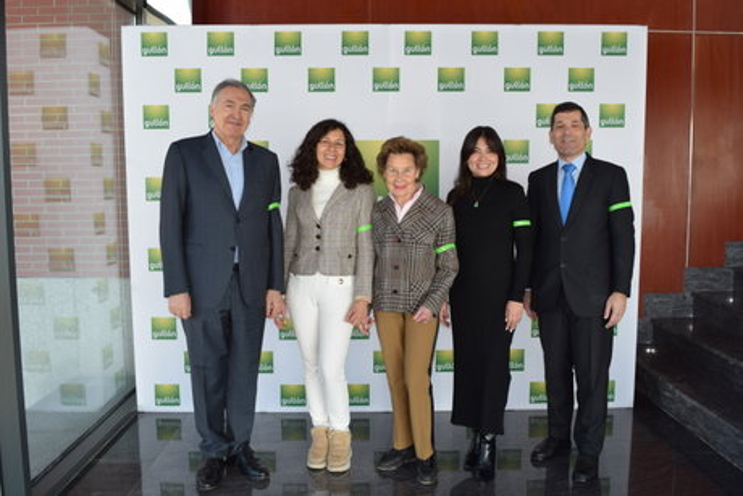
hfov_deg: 59.5
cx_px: 372
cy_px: 248
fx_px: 650
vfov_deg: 41.7
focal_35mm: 32
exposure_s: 1/125
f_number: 5.6
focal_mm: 21
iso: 320
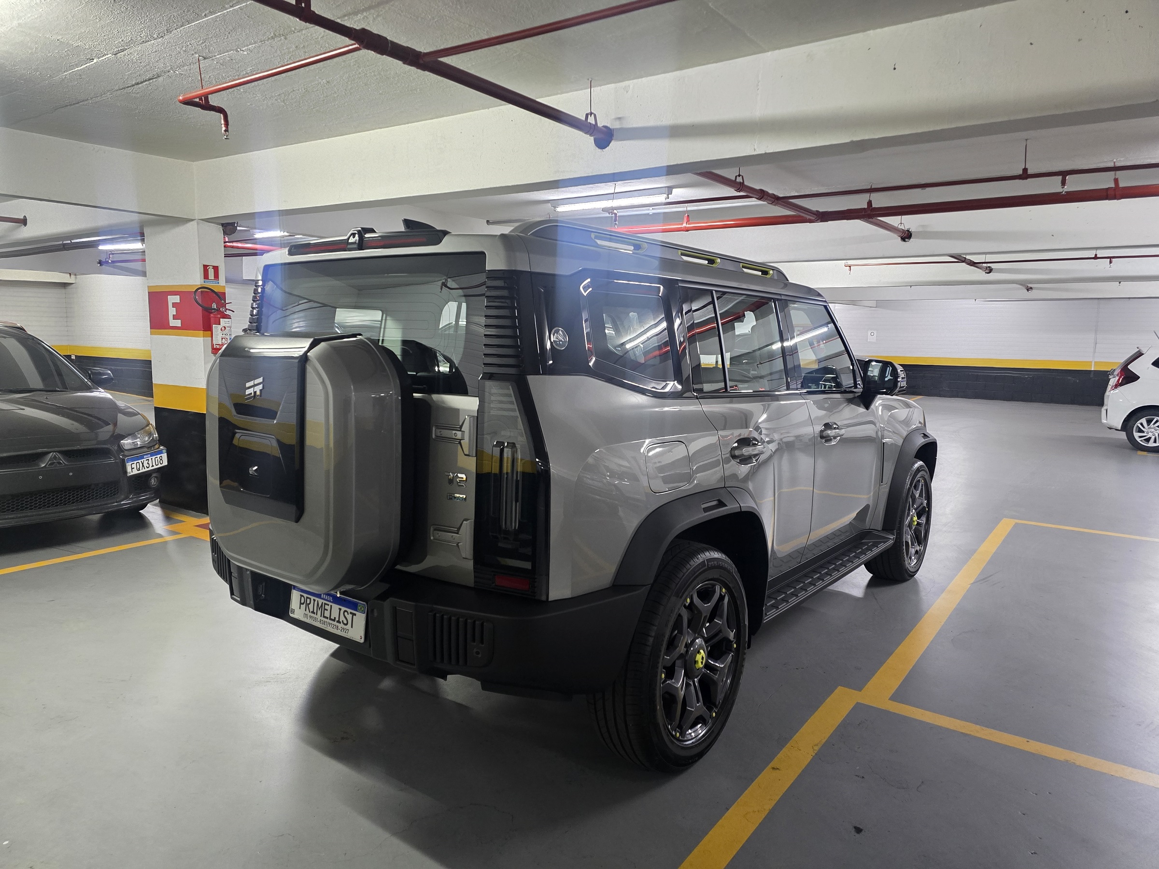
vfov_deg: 58.9
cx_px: 580
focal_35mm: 23
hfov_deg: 73.9
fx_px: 770
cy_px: 434
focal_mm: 6.3
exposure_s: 1/24
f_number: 1.7
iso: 1250
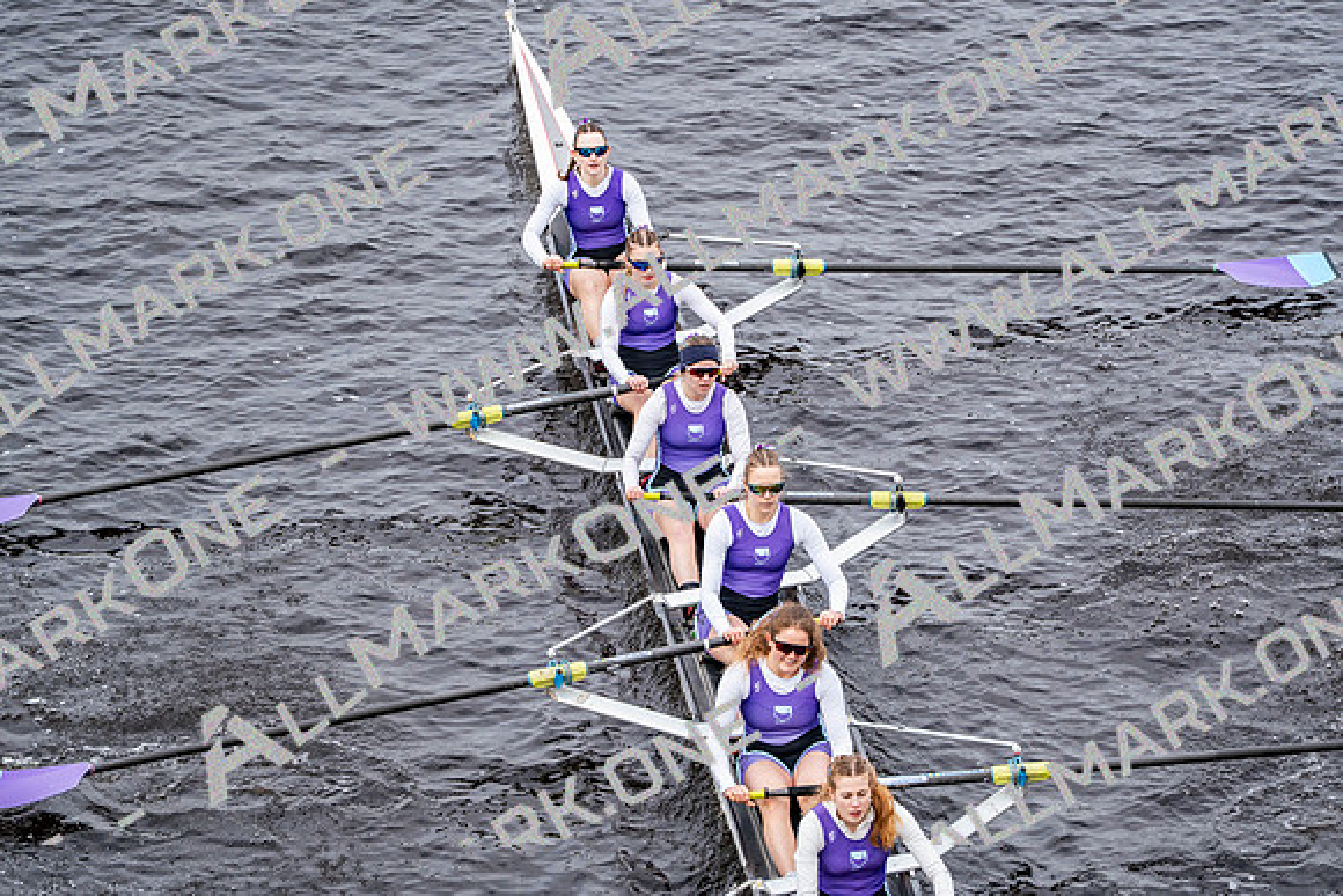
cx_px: 672
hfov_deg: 10.3
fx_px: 7463
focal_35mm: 200
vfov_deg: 6.9
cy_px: 448
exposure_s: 1/2000
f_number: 2.8
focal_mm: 200
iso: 320
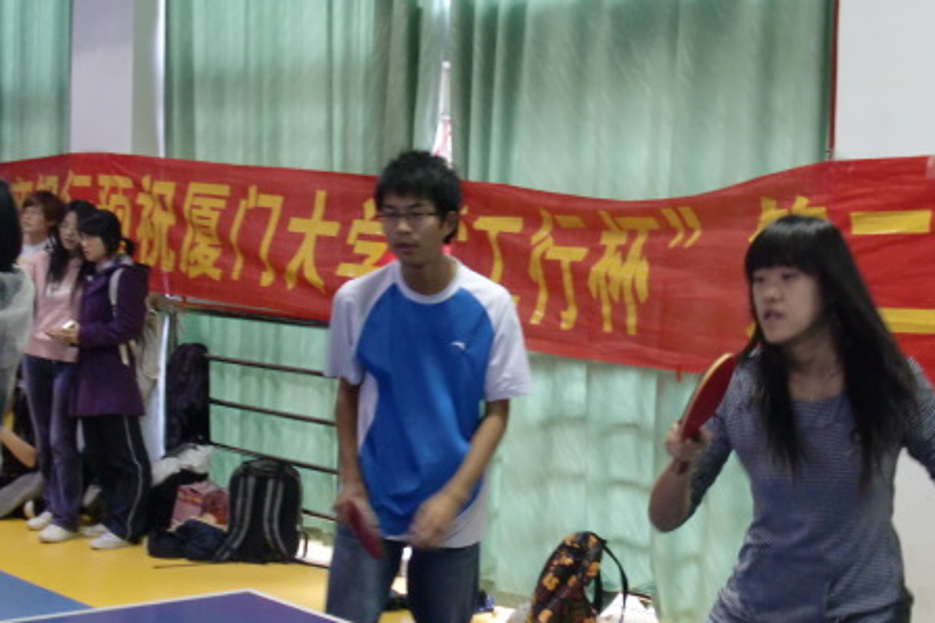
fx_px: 1662
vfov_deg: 21.2
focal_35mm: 64
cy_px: 364
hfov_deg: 31.4
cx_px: 540
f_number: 3.1
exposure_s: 1/60
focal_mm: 7.6
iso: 320
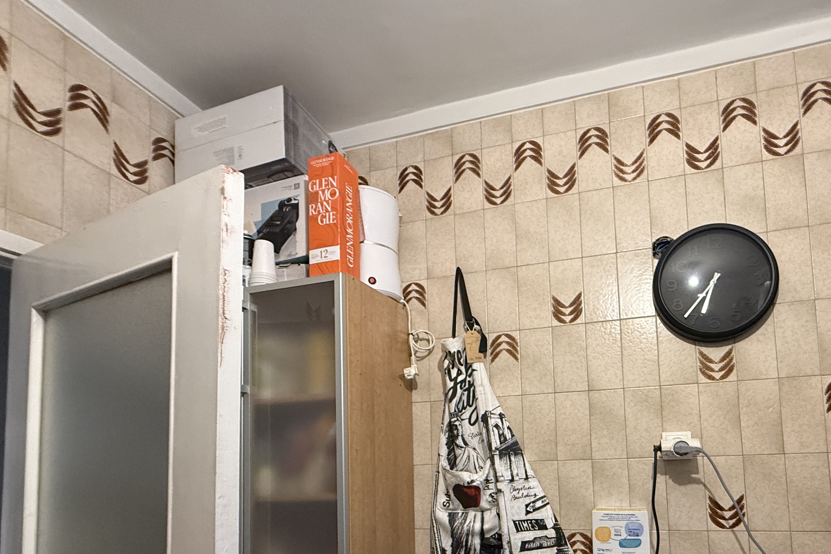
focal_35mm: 20
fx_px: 462
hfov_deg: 82.3
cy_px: 417
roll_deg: +1.3
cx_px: 521
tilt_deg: +2.1
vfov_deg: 58.6
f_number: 2.2
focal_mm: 2.22
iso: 400
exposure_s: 1/50
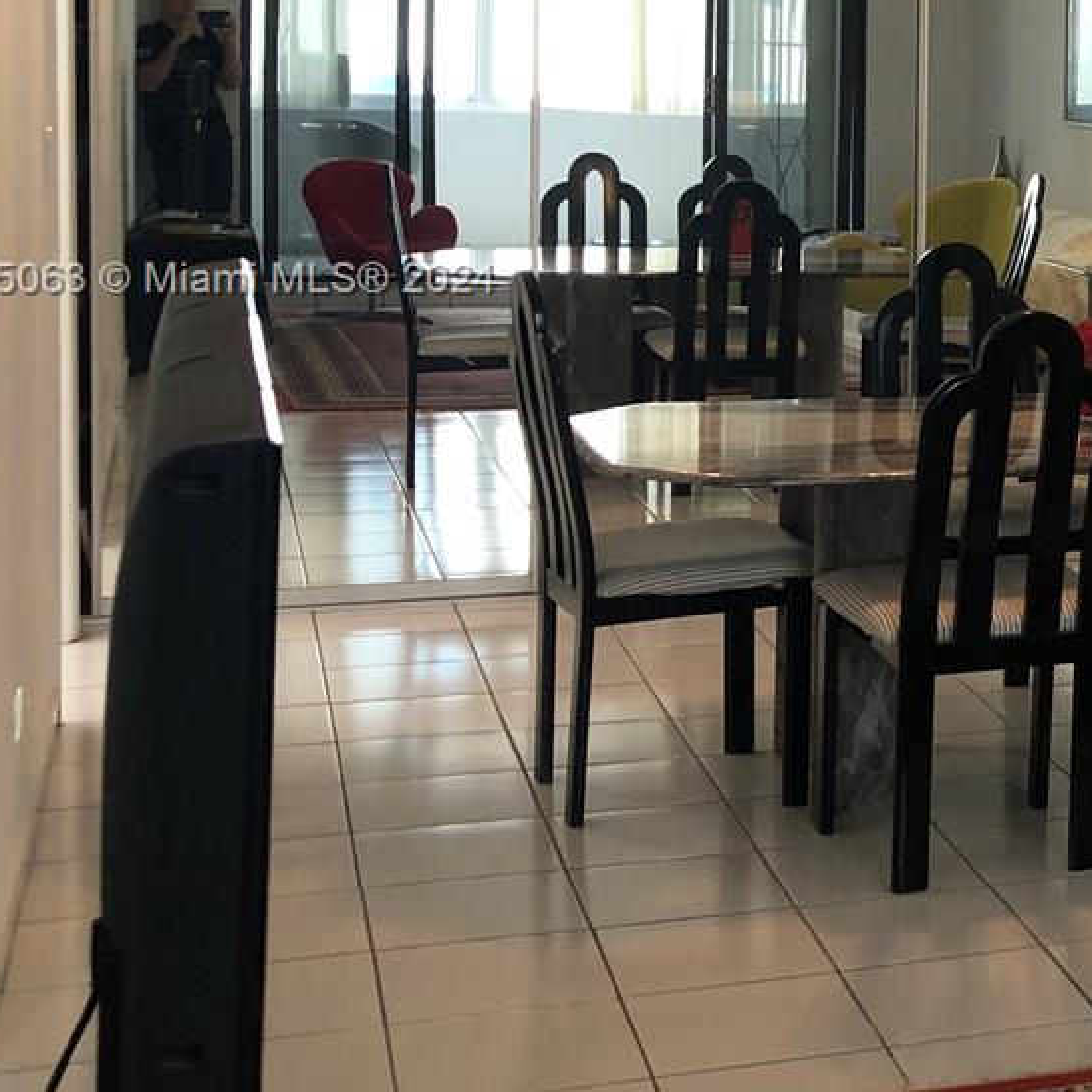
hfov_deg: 21.5
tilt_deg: -5.9
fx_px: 2570
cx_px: 1449
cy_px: 282
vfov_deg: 23.8
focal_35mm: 72
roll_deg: -1.6
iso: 40
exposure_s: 1/17
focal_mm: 3.99
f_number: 1.8
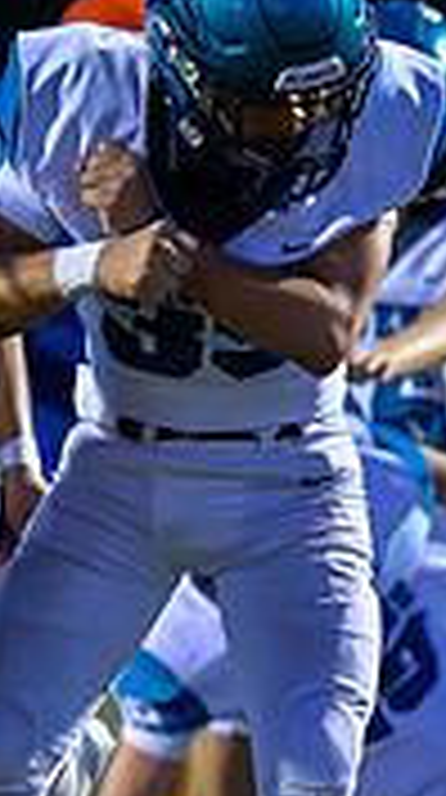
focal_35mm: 613
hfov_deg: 2.0
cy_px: 661
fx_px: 12944
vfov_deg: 3.5
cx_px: -6
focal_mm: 125
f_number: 2.8
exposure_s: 1/1250
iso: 18000
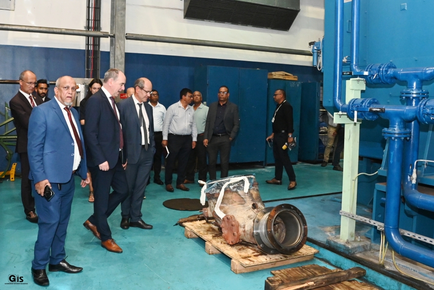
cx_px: 217
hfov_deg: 67.4
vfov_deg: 47.9
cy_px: 145
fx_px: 326
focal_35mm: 27
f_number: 6.3
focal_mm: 18
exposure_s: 1/160
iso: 6400
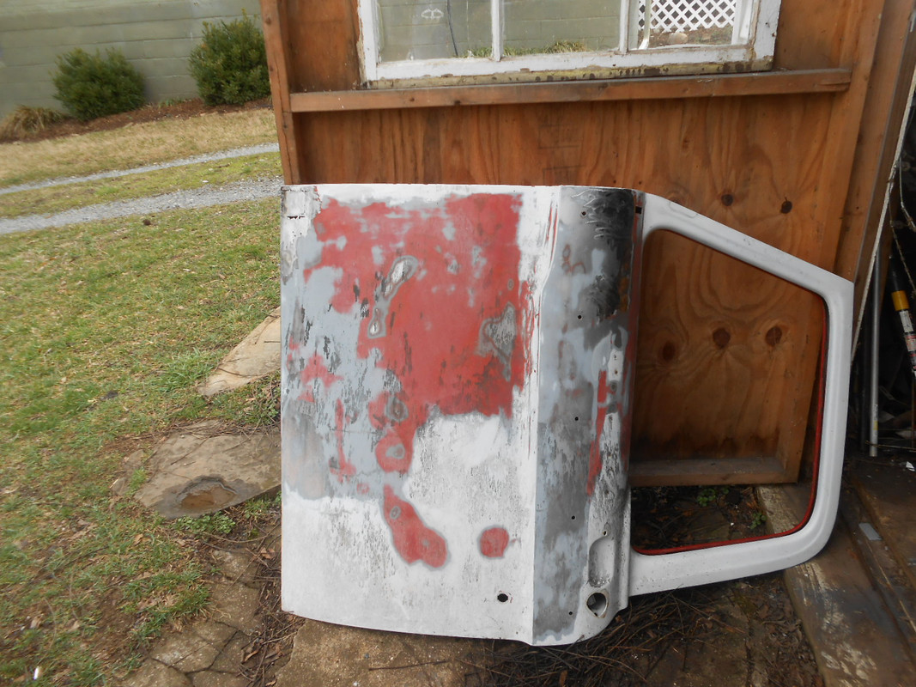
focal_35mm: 26
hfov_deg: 67.3
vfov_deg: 53.1
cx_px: 458
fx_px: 688
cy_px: 344
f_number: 3.5
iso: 80
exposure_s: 1/100
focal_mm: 4.6
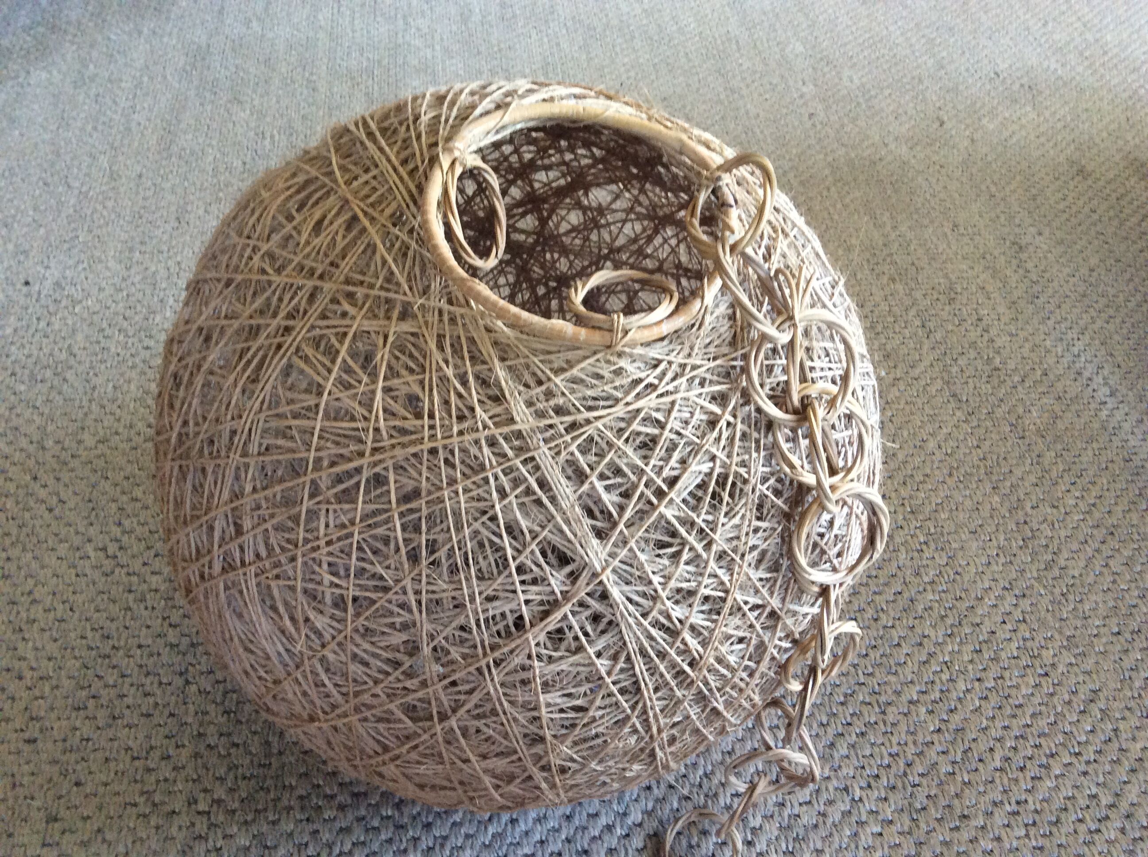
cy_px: 428
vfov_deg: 44.1
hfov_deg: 56.9
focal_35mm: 32
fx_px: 1060
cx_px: 574
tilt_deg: -49.7
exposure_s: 1/25
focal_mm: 3.3
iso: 160
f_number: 2.4
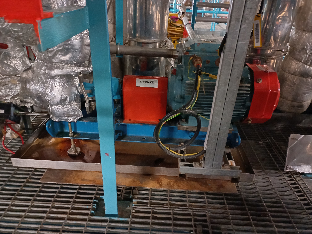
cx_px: 156
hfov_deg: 69.4
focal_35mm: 25
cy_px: 117
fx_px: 225
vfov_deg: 54.9
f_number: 1.8
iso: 1600
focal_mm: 4.65
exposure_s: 1/8
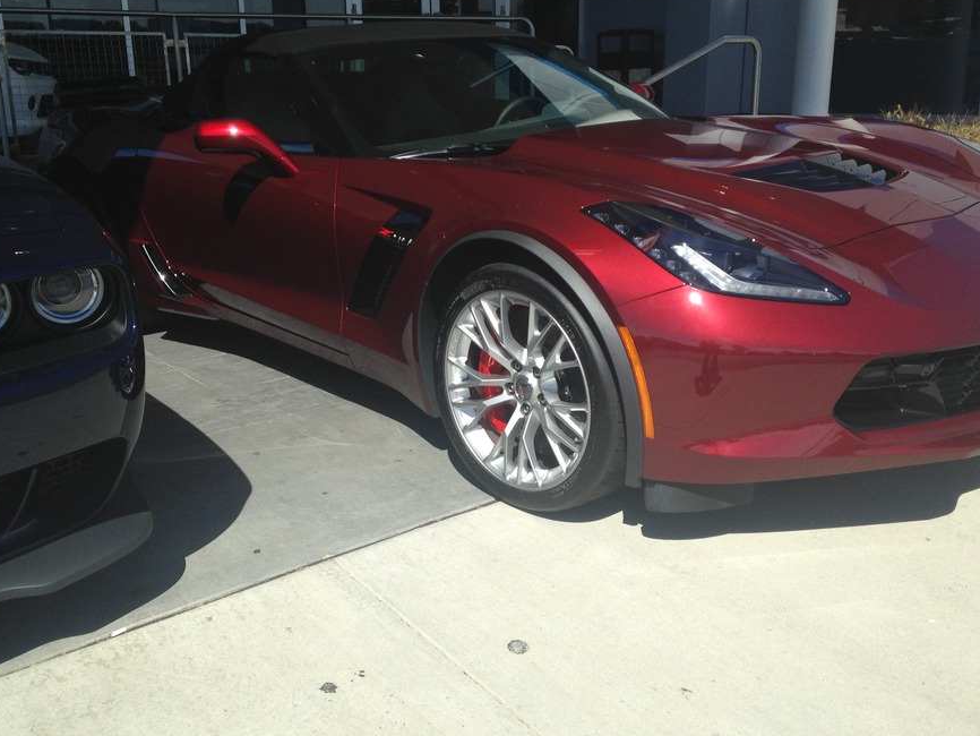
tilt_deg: -15.9
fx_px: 1104
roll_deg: +1.6
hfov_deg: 47.9
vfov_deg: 36.8
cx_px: 491
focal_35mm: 39
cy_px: 365
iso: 50
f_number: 2.4
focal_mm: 4.12
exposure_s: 1/1748
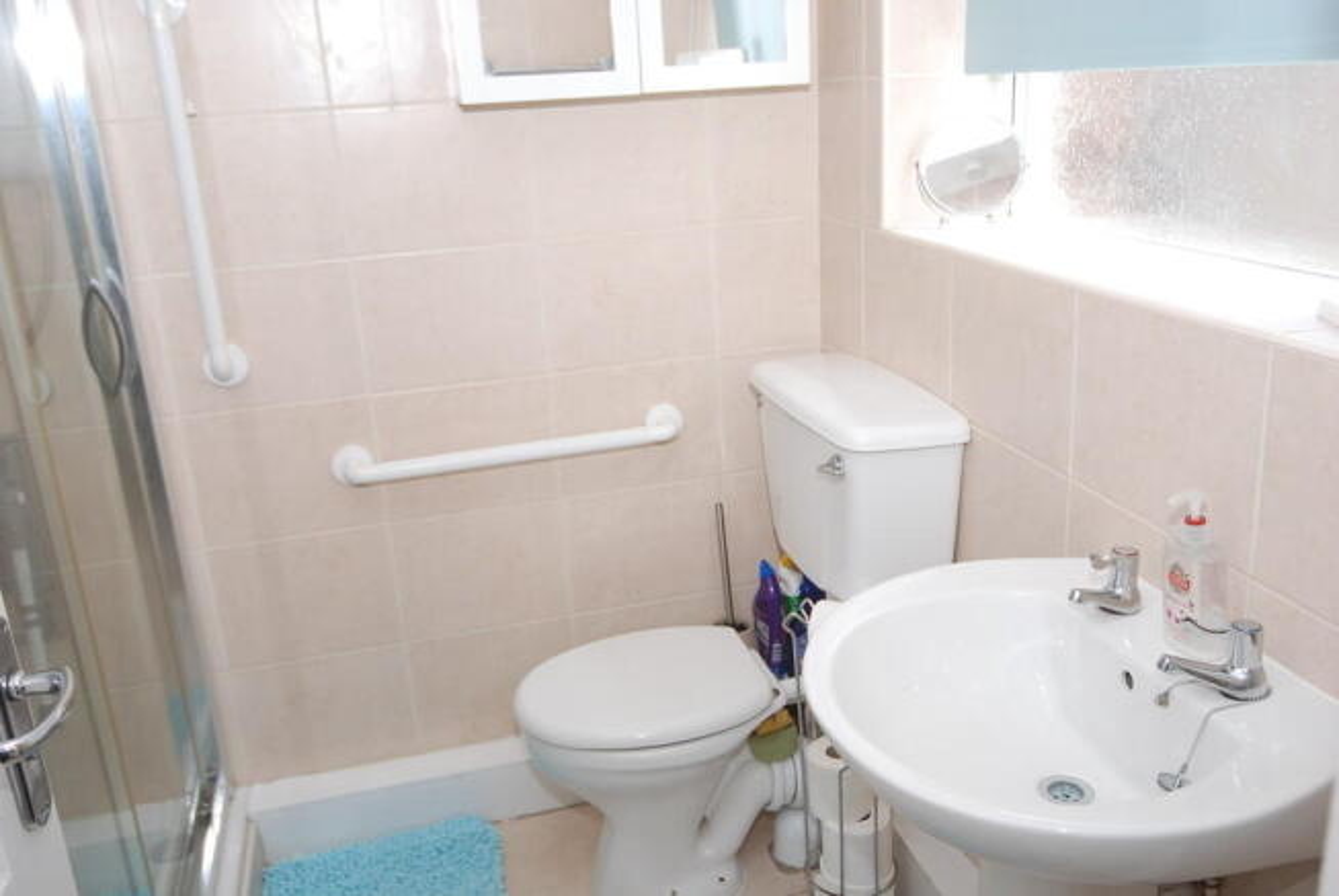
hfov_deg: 61.9
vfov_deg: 43.7
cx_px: 670
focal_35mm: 30
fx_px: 1117
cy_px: 448
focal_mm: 20
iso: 200
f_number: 5.6
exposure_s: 1/60
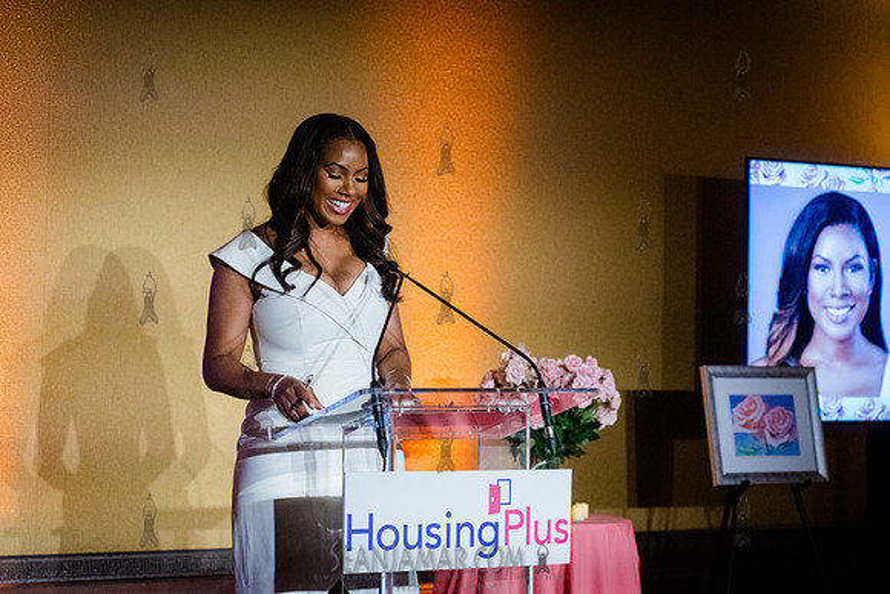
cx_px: 445
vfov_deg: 17.1
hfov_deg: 25.4
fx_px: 1978
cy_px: 297
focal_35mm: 80
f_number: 4
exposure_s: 1/320
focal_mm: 80
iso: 8000
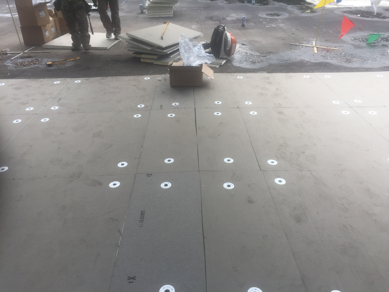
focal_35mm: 29
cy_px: 146
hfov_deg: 61.7
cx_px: 194
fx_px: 326
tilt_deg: -29.1
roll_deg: +1.2
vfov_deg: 48.2
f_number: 2.2
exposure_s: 1/309
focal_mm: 4.15
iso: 32
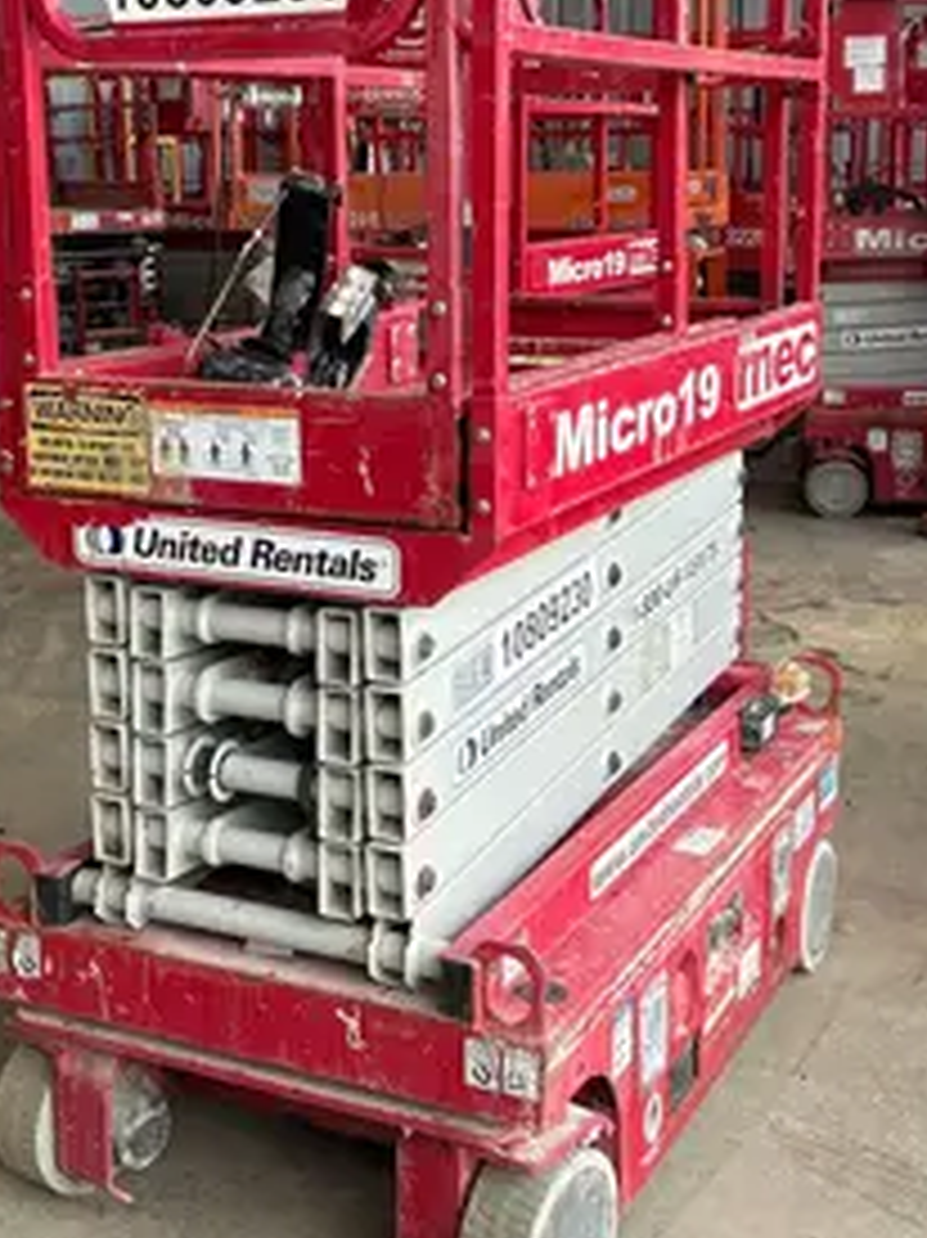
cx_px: 396
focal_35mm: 52
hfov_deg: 28.0
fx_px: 1858
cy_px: 439
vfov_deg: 36.5
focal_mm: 5.7
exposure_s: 1/124
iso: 32
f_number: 1.5
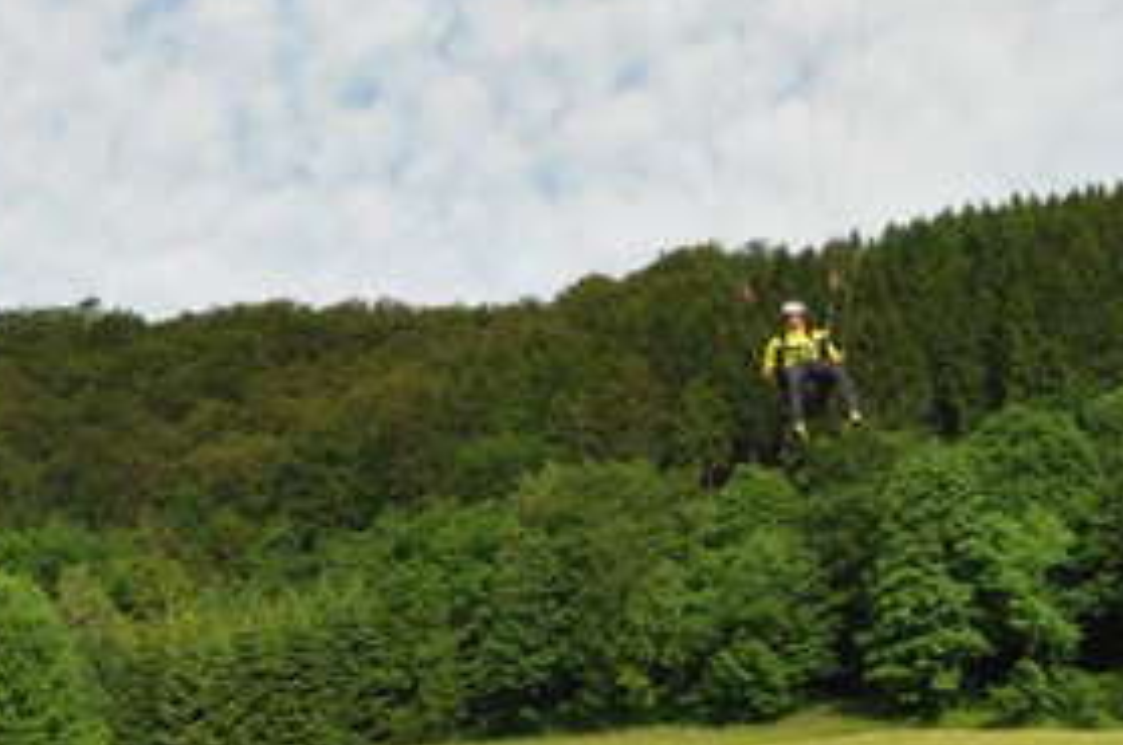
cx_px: 568
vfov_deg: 15.2
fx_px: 2785
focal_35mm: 89
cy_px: 524
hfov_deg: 22.8
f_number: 11
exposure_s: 1/200
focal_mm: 21
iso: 200
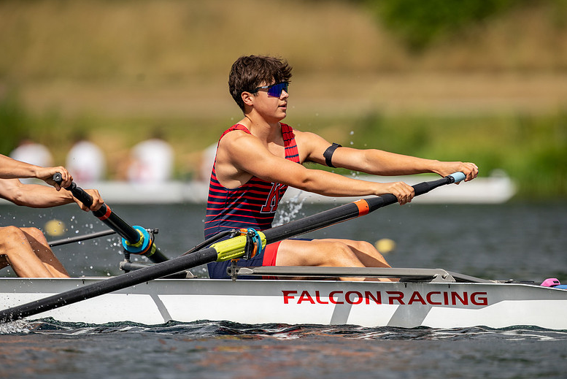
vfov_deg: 2.3
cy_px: 188
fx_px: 9408
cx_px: 284
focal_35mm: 597
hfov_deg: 3.5
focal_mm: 580
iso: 160
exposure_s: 1/2000
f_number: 5.6
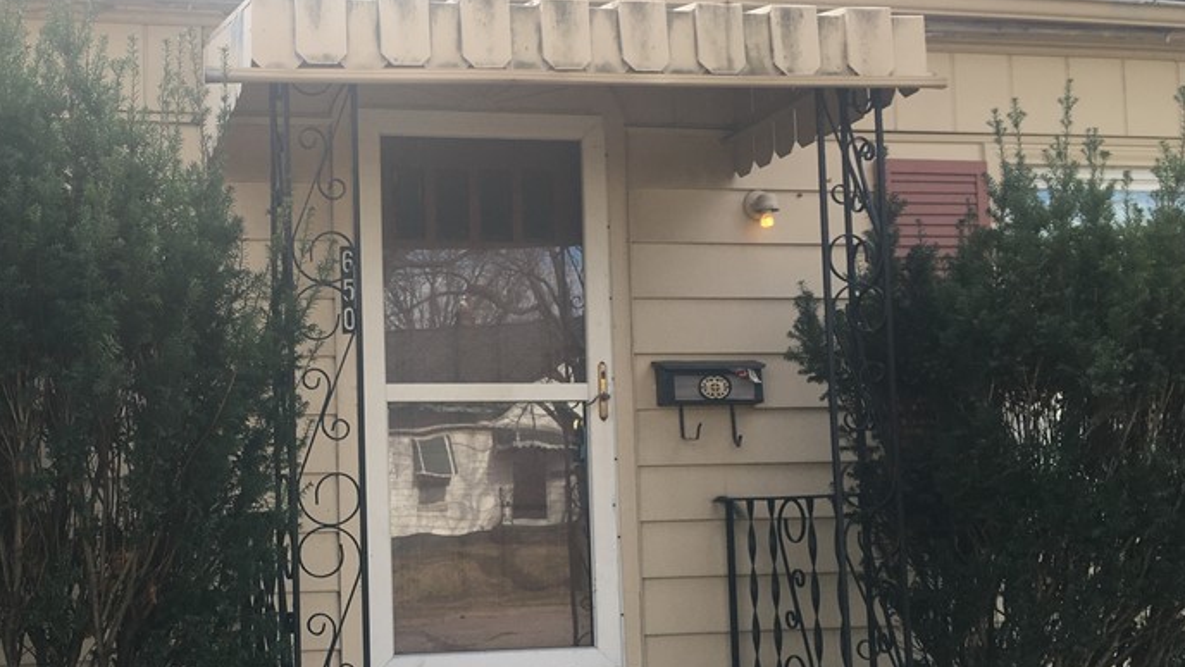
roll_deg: -1.1
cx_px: 375
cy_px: 426
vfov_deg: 25.3
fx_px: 1477
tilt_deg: +0.8
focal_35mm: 47
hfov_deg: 43.0
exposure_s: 1/222
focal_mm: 4.15
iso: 25
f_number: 2.2
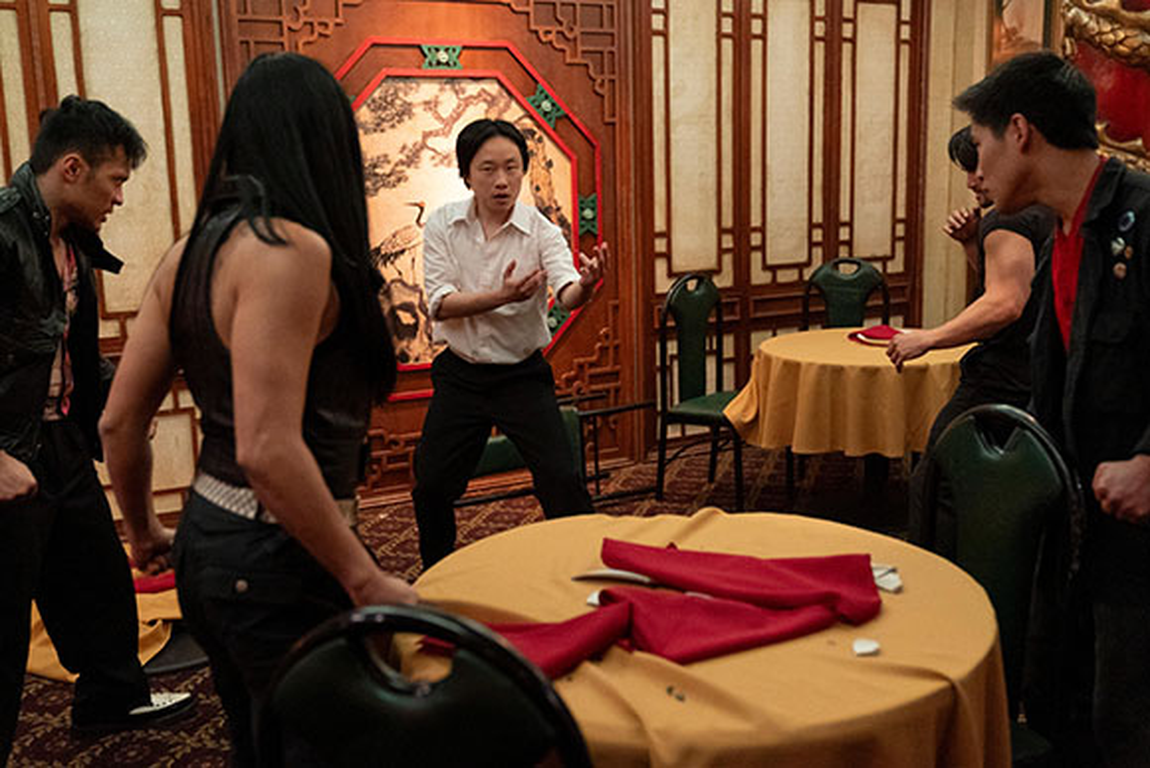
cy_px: 384
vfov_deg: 37.9
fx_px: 1118
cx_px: 575
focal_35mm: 35
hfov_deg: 54.4
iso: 10000
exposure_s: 1/400
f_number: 2.8
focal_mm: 35
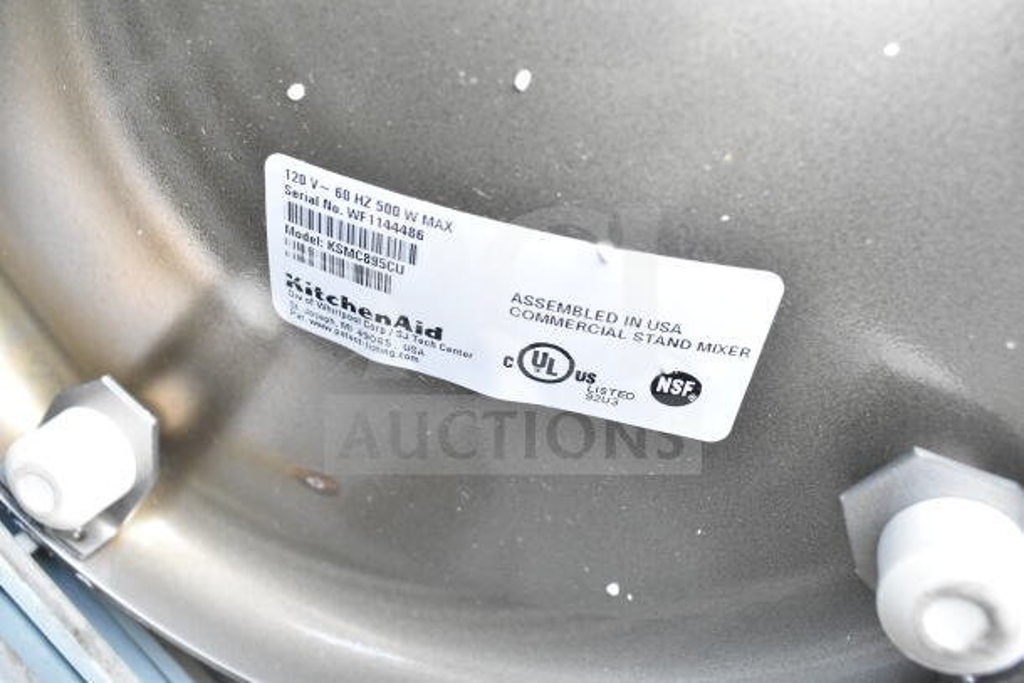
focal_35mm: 33
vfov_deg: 40.0
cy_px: 342
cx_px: 512
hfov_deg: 57.2
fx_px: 939
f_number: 6.3
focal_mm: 22
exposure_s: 1/160
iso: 1600
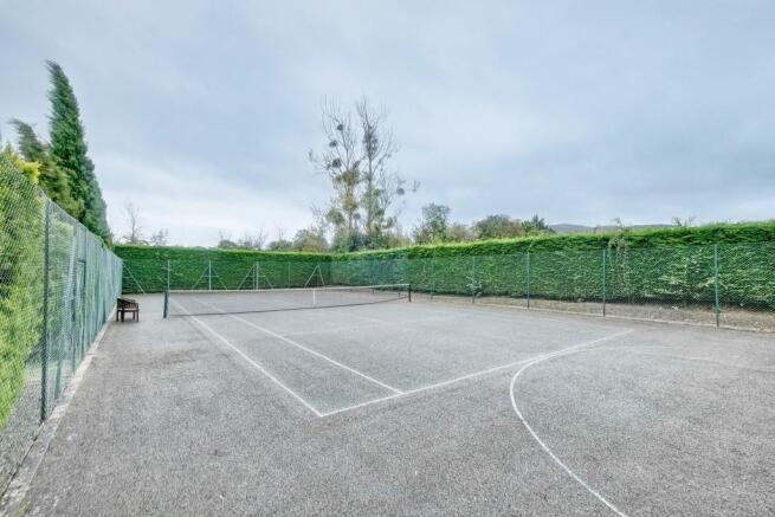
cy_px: 258
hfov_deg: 100.4
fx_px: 323
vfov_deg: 77.4
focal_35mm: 15
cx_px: 388
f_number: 8
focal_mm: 10
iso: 640
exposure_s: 1/80
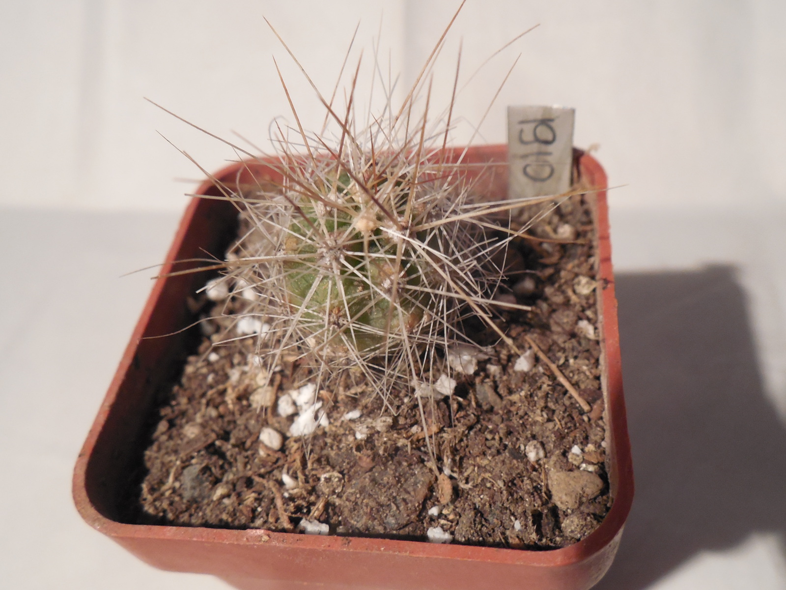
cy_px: 295
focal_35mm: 31
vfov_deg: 45.4
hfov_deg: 58.4
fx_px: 704
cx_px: 393
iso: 400
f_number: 3.6
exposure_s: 1/13
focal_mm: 5.6
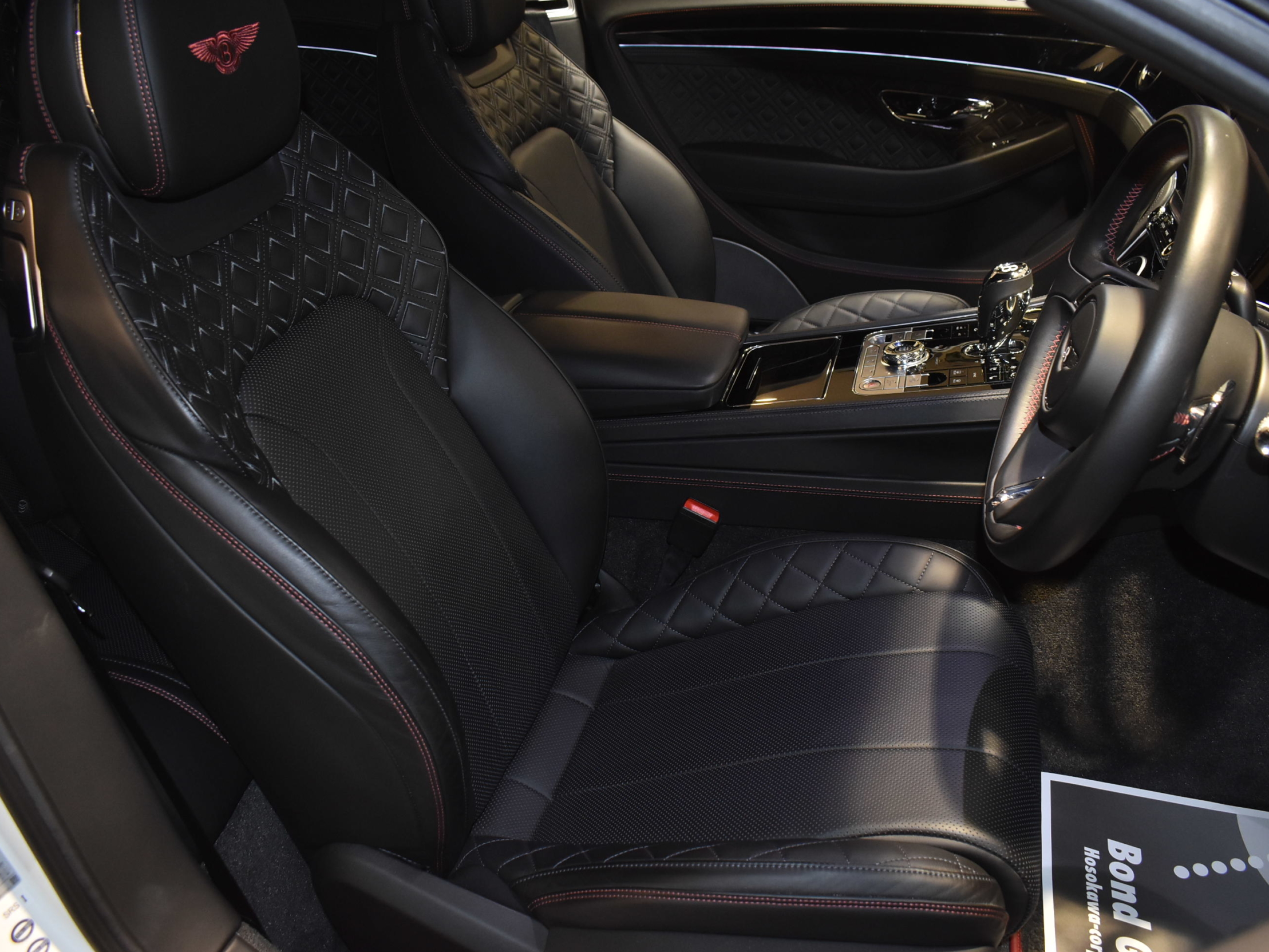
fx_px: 1100
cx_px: 641
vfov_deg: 46.8
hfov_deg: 60.0
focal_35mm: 30
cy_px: 473
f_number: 5
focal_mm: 18
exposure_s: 1/60
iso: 1250
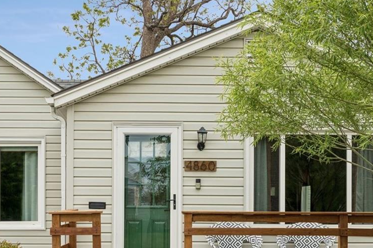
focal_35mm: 66
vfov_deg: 20.3
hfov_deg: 30.4
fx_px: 684
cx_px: 144
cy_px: 211
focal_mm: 31
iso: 400
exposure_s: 1/250
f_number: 8
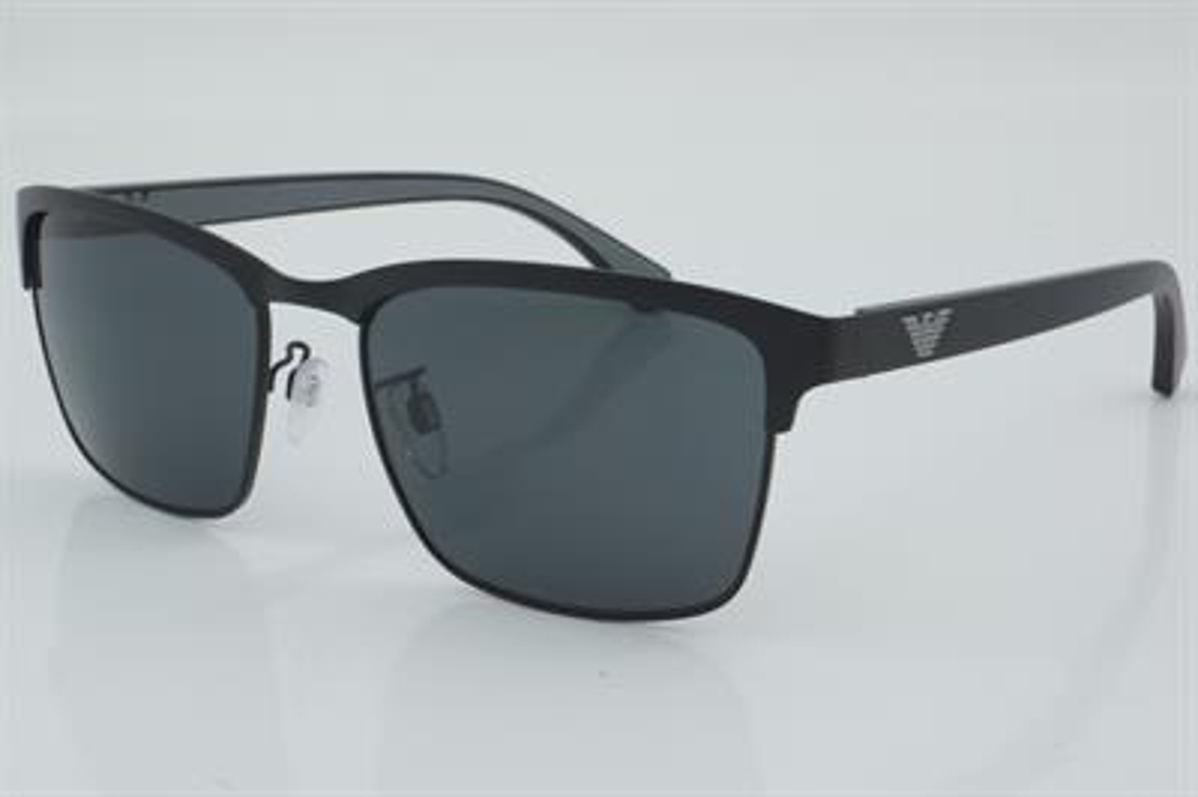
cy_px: 398
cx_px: 599
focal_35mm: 75
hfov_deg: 27.0
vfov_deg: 18.2
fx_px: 2494
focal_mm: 50
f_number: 29
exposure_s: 1/4
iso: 100
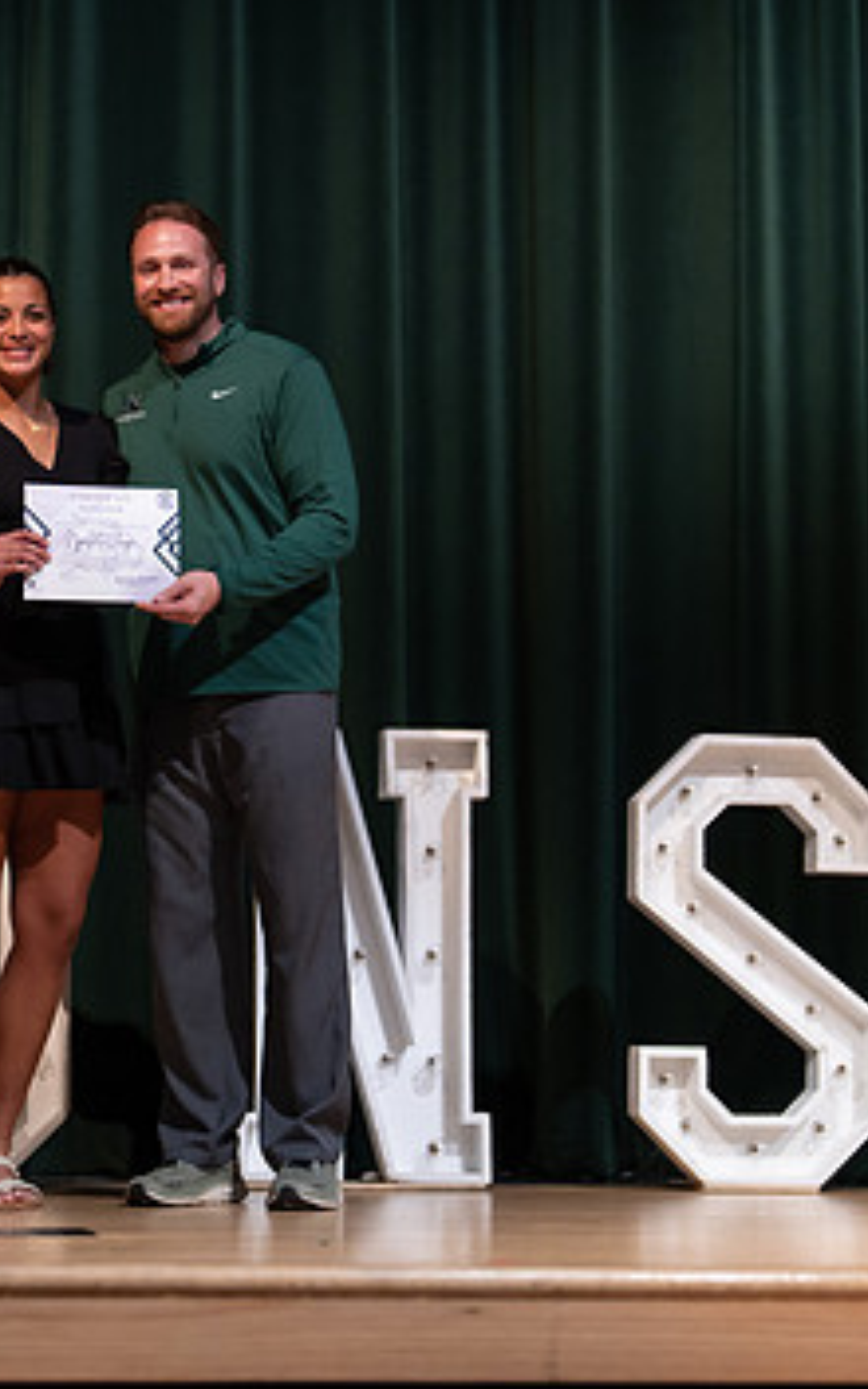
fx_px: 3444
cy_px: 615
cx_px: 119
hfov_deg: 14.2
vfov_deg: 22.8
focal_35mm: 91
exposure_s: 1/320
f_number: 1.2
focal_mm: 50
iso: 500
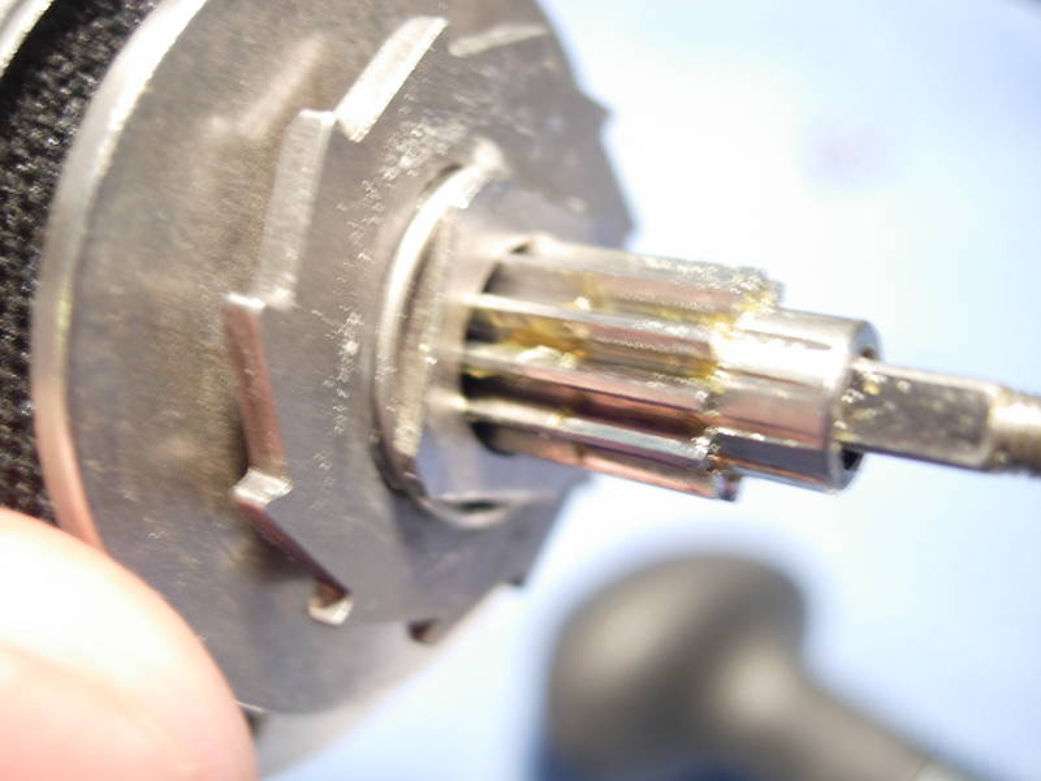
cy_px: 390
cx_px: 520
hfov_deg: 49.0
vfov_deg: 37.7
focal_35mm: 38
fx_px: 1143
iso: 79
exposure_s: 1/9.7
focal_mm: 7.8
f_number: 2.8
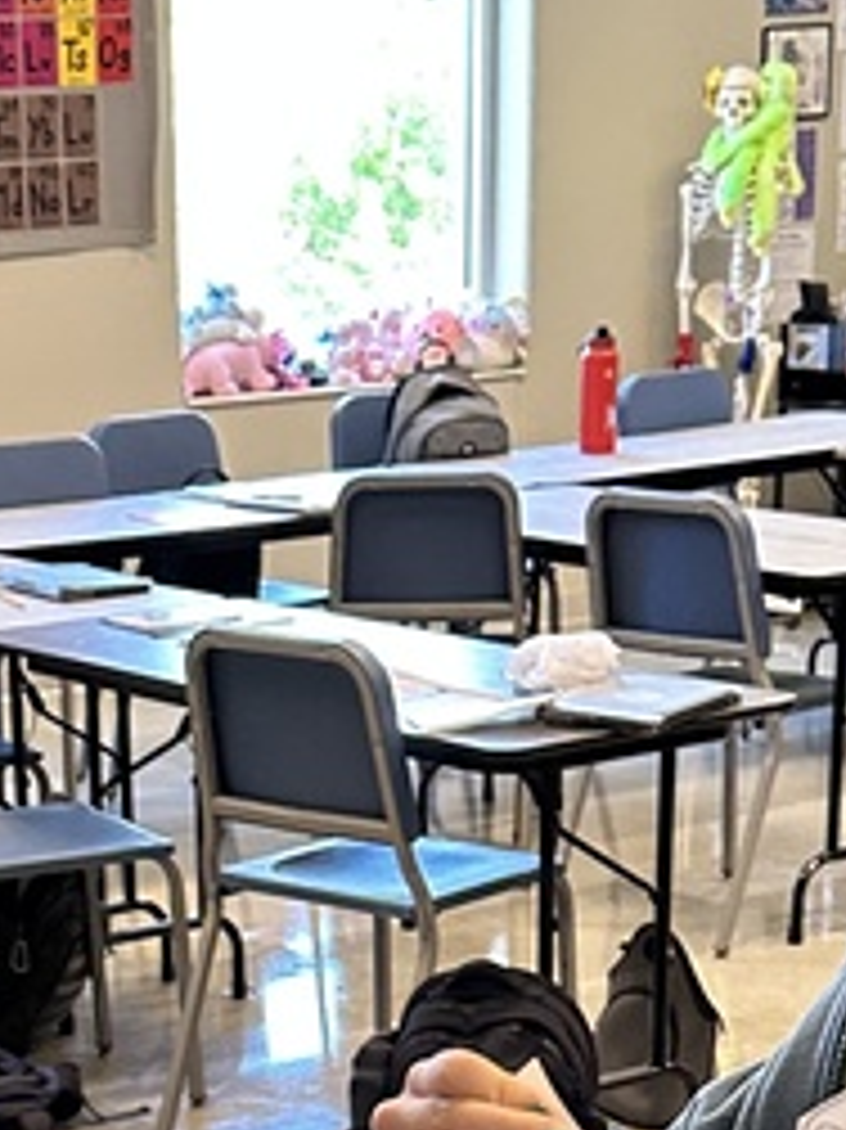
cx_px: 140
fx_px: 3196
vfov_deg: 18.8
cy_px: 1400
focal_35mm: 98
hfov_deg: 15.0
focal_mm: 6.86
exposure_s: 1/60
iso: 400
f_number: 1.78
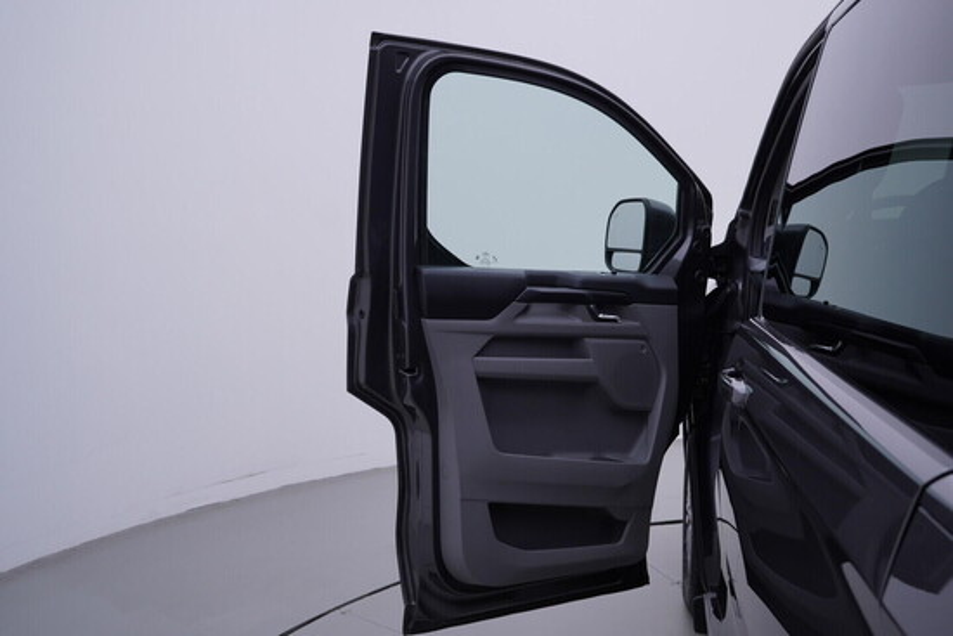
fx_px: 953
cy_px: 318
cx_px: 476
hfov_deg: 53.1
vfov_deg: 36.9
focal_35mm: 36
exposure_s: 1/80
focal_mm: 24
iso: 125
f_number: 4.5
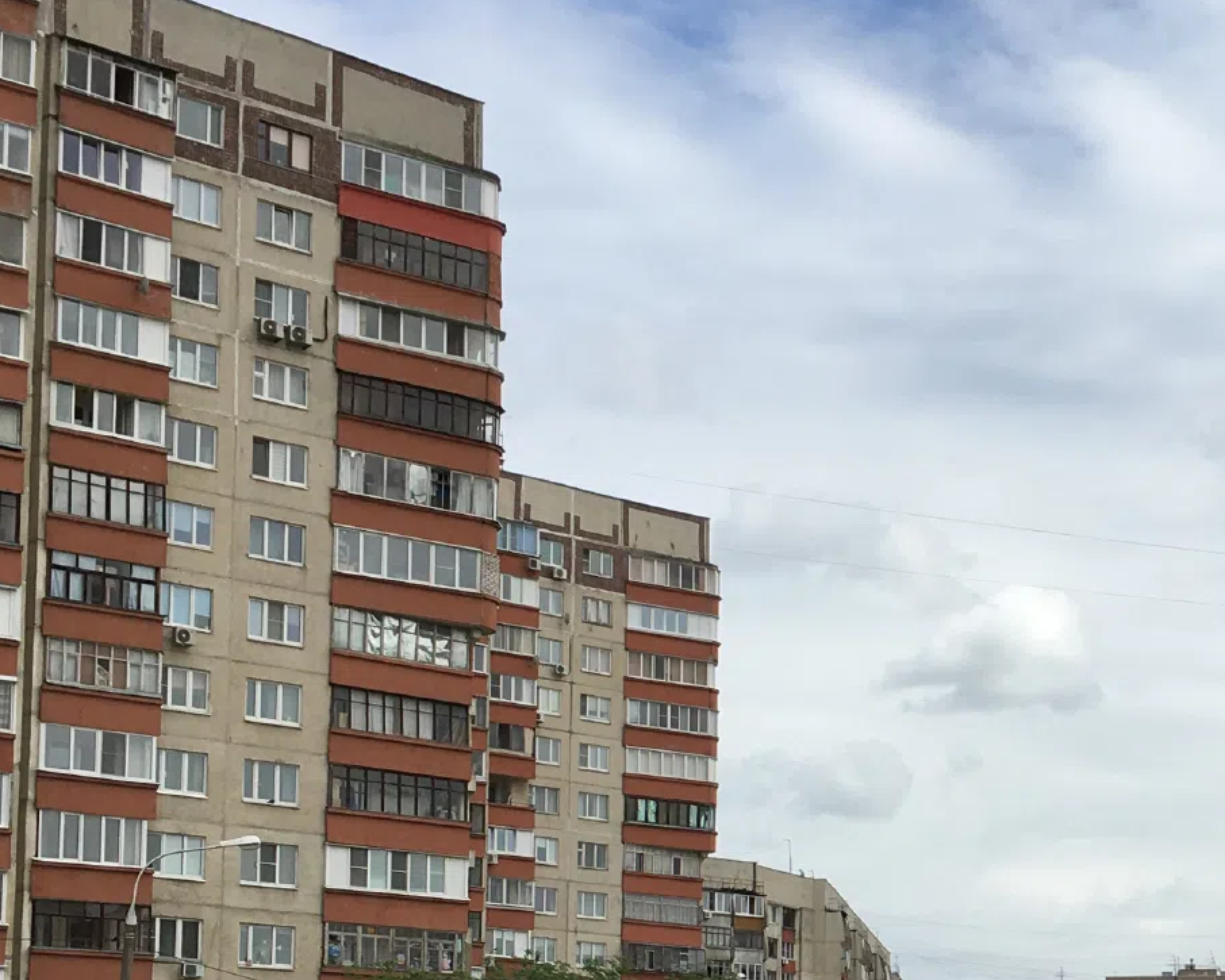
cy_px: 934
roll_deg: +1.0
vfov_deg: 19.9
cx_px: 1237
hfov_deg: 24.2
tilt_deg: +7.8
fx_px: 2719
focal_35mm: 75
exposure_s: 1/1425
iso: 25
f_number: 2.2
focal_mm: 4.15
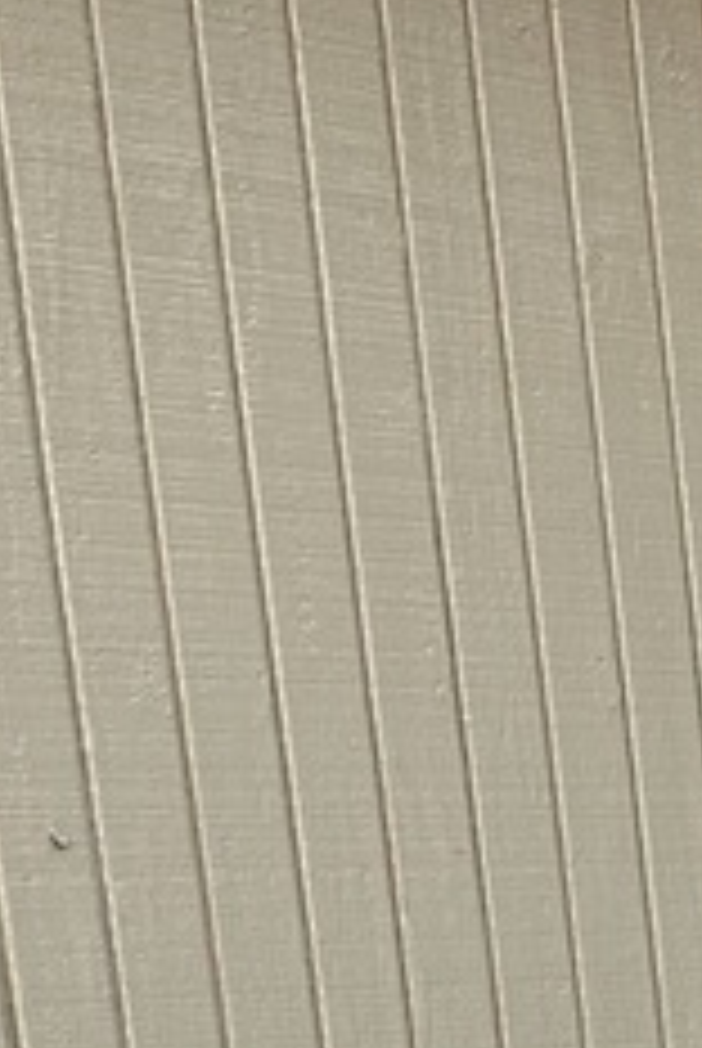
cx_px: 1318
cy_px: 1907
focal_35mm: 154
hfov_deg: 8.5
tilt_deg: -11.7
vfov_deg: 12.2
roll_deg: +2.5
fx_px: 4491
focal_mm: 6.86
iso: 64
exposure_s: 1/229
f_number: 1.78
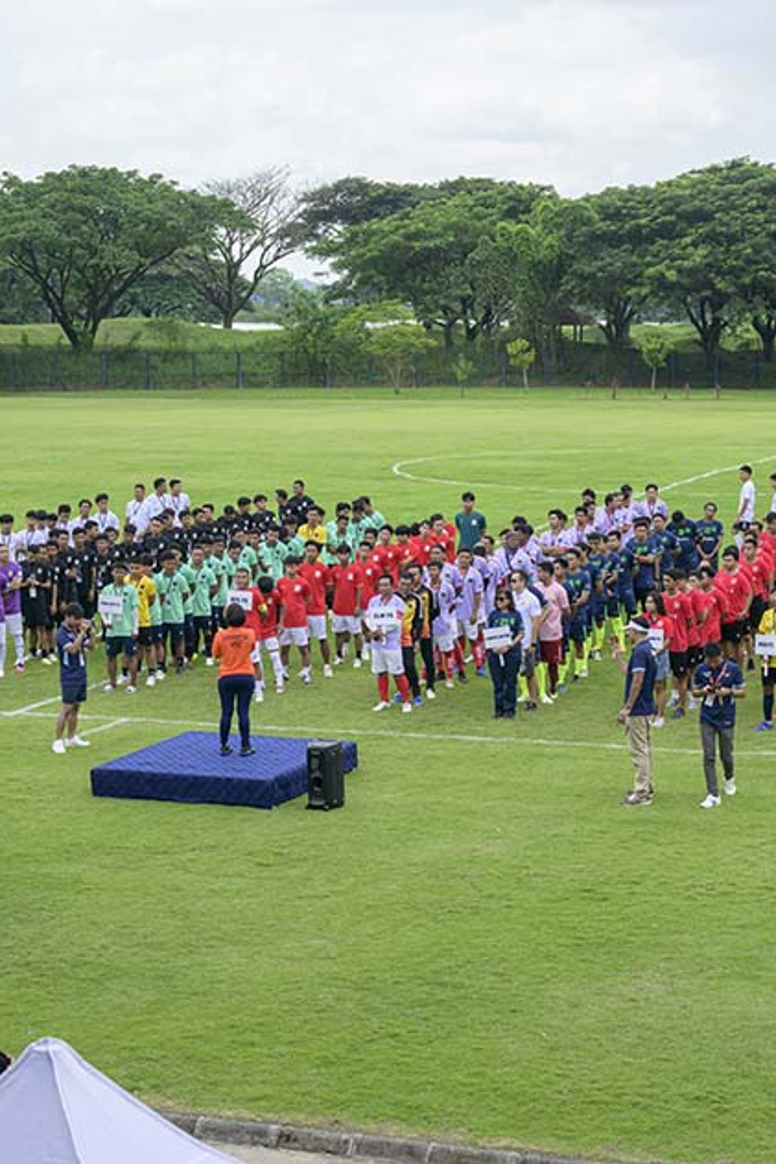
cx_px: 544
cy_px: 576
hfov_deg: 18.6
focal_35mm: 73
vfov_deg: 27.7
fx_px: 2359
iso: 450
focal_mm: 48
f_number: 8
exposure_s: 1/640
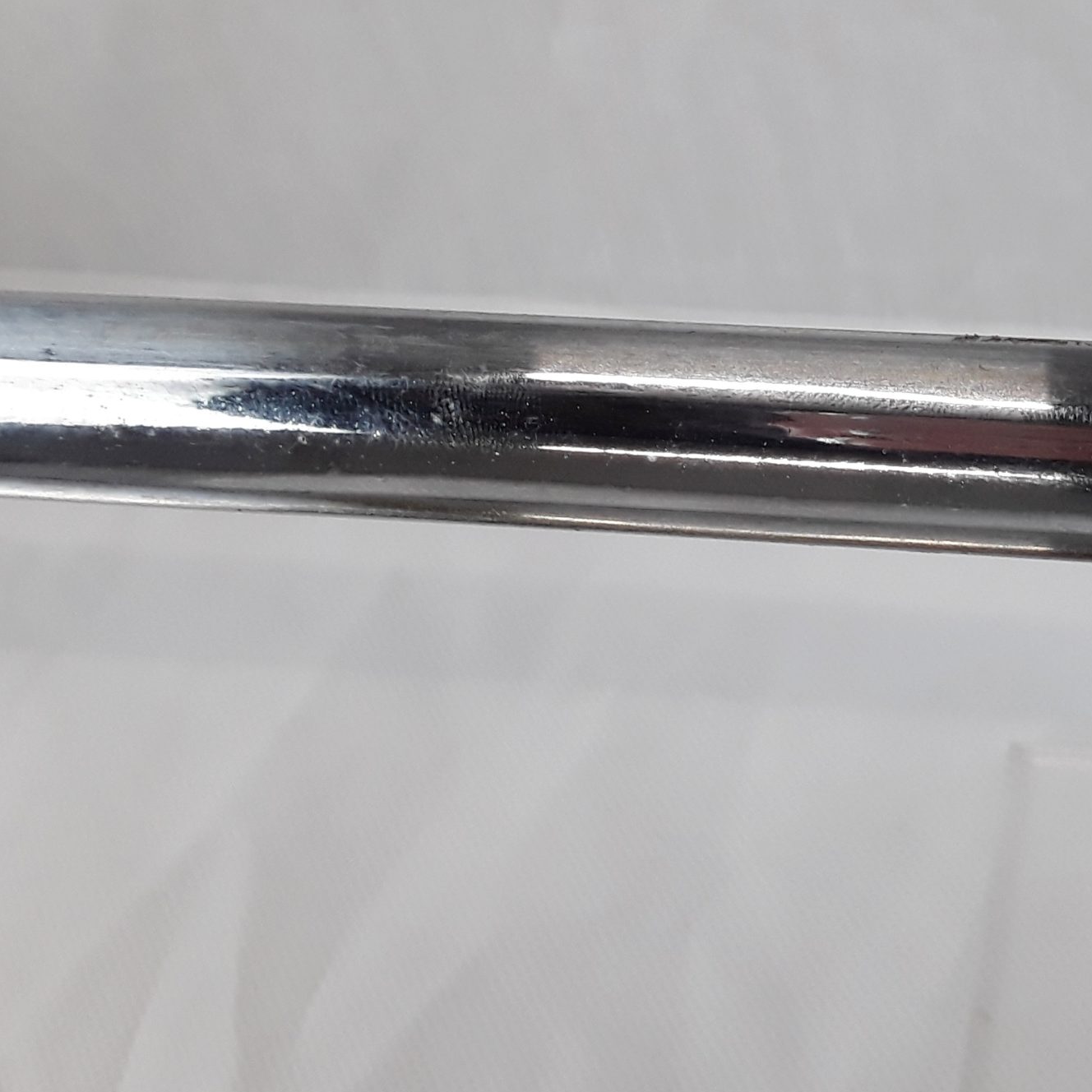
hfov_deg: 35.1
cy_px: 407
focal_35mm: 46
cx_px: 933
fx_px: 1642
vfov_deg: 36.6
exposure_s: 1/100
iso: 64
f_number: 1.9
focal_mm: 2.91
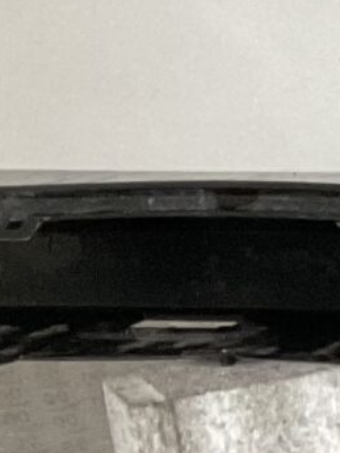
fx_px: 2814
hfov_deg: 6.0
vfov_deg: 9.0
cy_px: 637
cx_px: 1298
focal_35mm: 215
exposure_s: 1/50
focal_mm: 3
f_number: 1.8
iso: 125
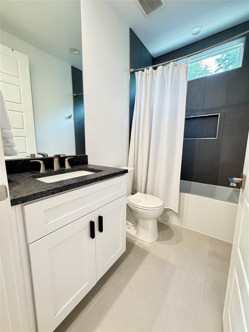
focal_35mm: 14
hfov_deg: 85.7
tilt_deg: -8.3
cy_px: 166
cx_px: 124
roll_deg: -0.3
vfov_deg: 102.1
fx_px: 134
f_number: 2.2
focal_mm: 2.22
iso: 500
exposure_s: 1/60
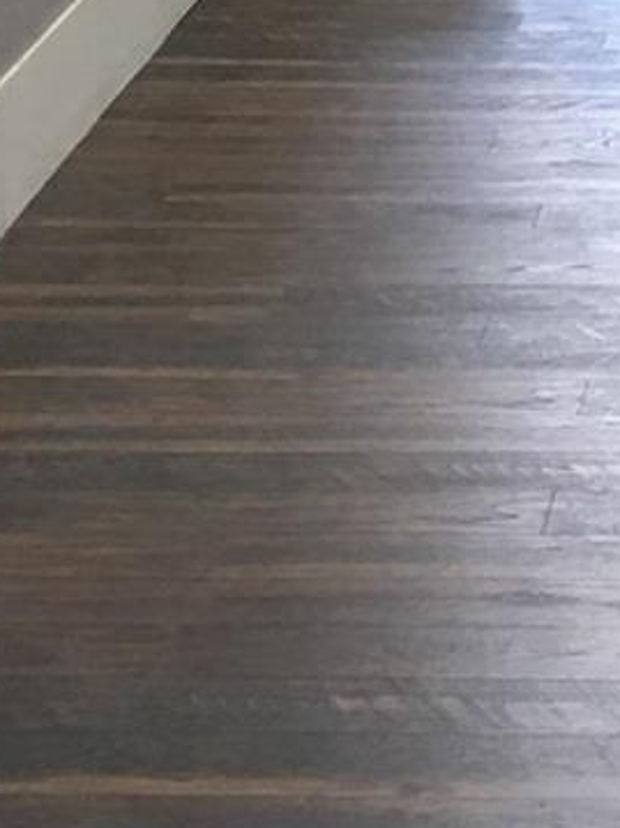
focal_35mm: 186
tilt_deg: -5.6
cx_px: 595
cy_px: -417
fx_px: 4445
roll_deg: +0.3
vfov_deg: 10.3
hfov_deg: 7.9
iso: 25
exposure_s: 1/15
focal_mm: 4.15
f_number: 2.2
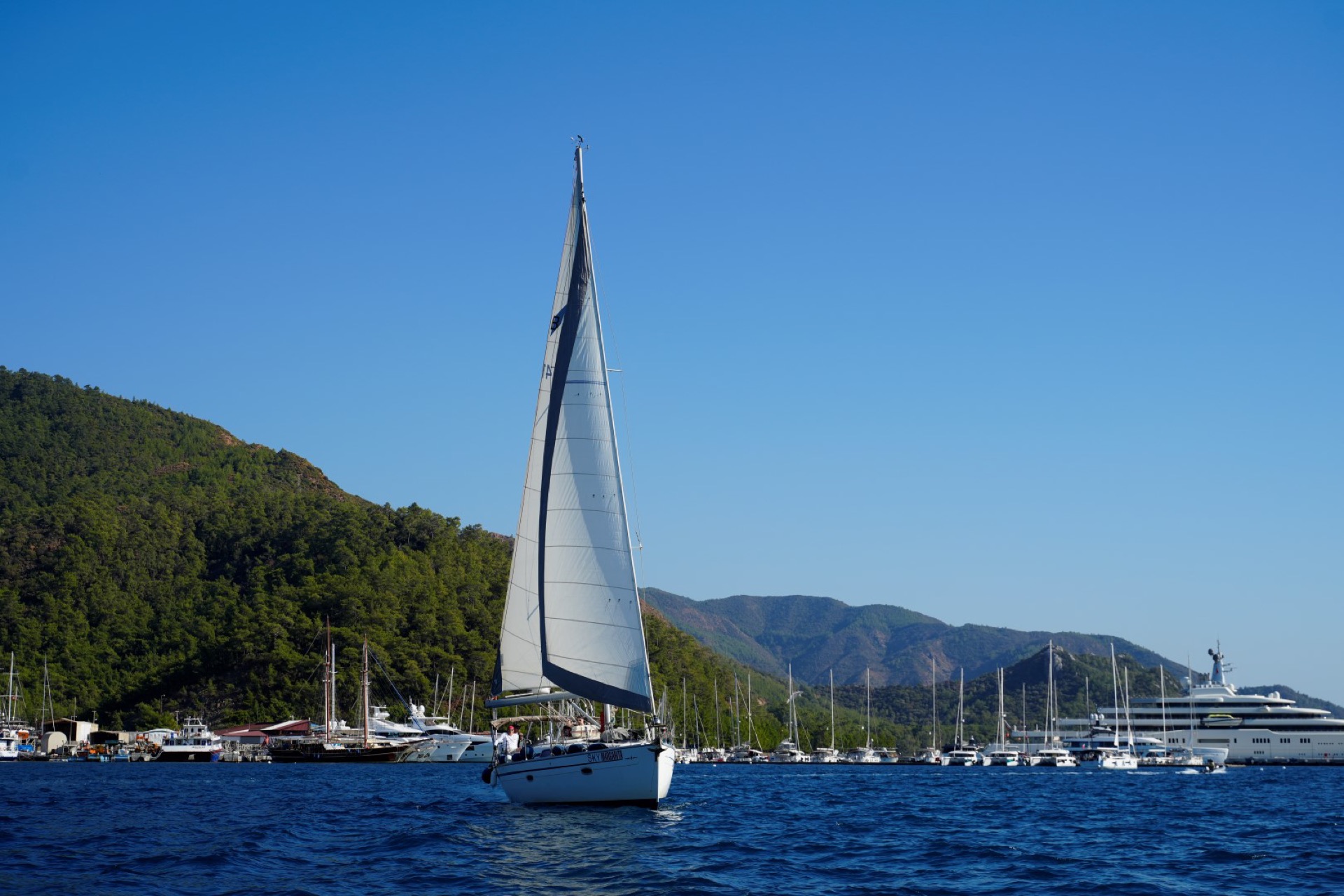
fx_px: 1904
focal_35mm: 51
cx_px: 672
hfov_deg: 38.9
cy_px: 448
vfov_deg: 26.5
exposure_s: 1/1000
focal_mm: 51
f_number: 5
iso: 100
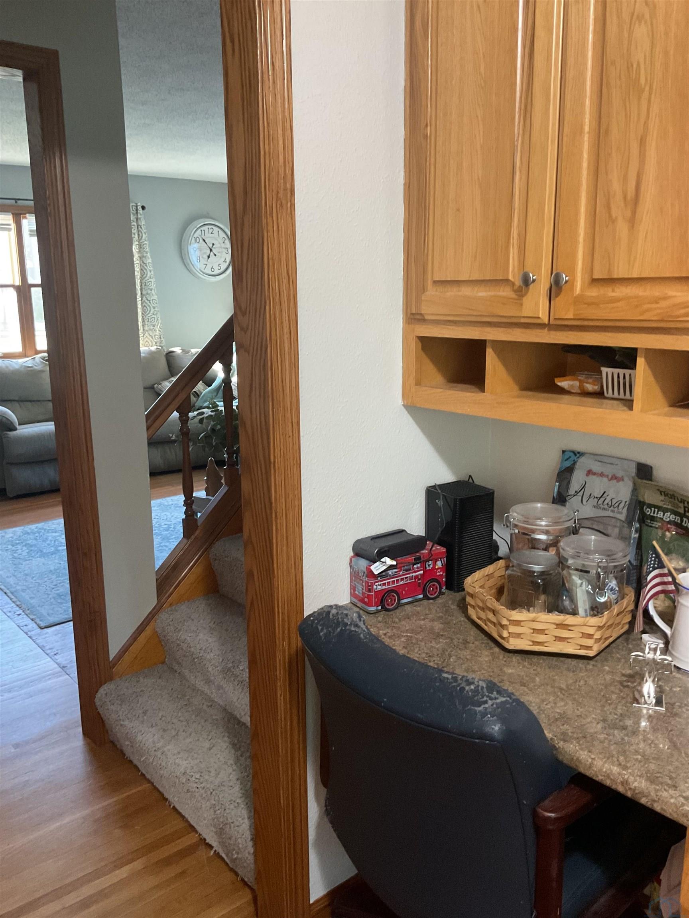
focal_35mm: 29
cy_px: 459
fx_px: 770
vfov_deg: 61.7
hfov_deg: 48.2
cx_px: 344
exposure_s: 1/40
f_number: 1.8
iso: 320
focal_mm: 3
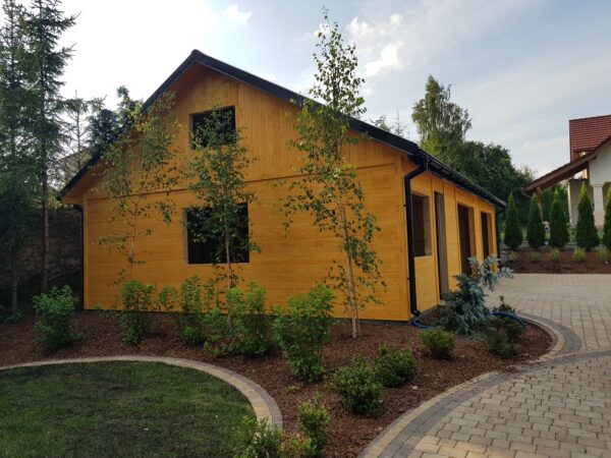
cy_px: 229
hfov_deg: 67.3
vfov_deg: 53.1
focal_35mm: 26
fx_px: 459
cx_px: 306
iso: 40
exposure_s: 1/1500
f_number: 1.7
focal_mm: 4.2
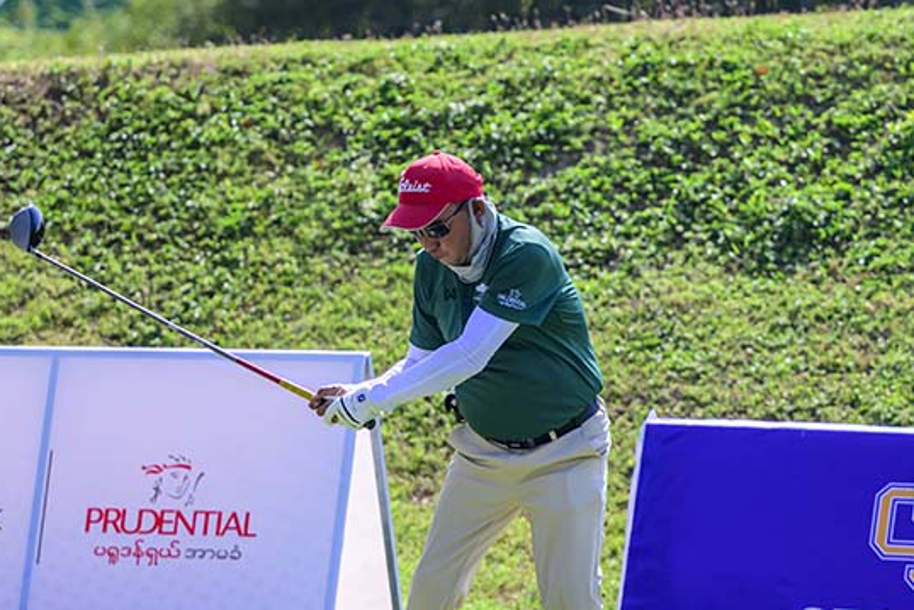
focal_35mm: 214
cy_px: 379
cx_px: 508
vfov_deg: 6.4
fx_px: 5434
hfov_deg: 9.6
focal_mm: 120
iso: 560
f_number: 2.8
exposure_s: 1/10000
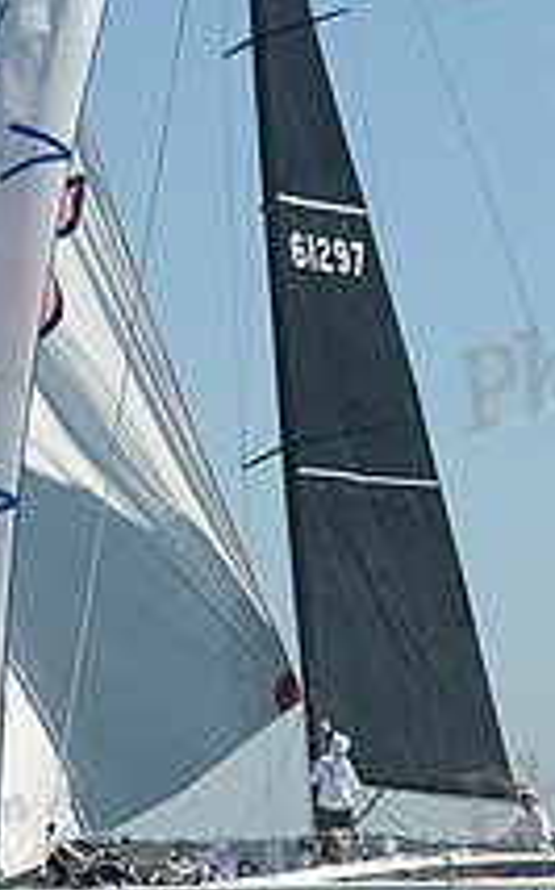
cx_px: 244
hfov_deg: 5.8
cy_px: 167
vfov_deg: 9.2
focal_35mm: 228
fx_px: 5522
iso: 320
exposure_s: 1/1000
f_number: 9
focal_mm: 82
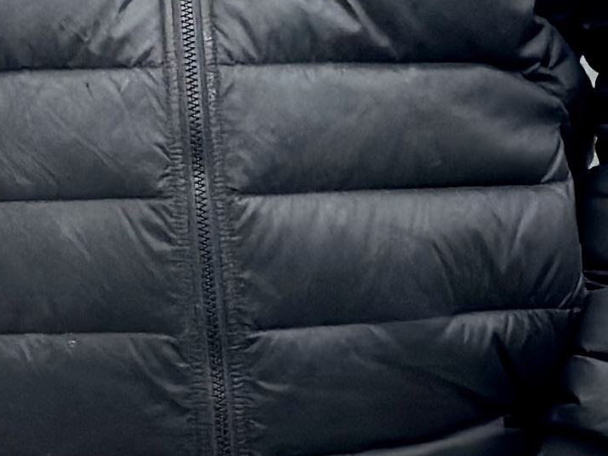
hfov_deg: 7.2
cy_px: -3
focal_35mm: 272
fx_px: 4777
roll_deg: +0.2
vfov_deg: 5.5
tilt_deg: -7.0
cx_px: -240
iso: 80
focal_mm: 6.86
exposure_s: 1/2358
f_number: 1.78
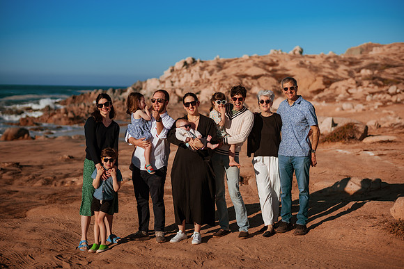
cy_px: 134
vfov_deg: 23.4
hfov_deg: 34.5
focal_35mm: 58
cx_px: 202
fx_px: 651
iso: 50
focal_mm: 58
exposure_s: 1/8000
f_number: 2.2
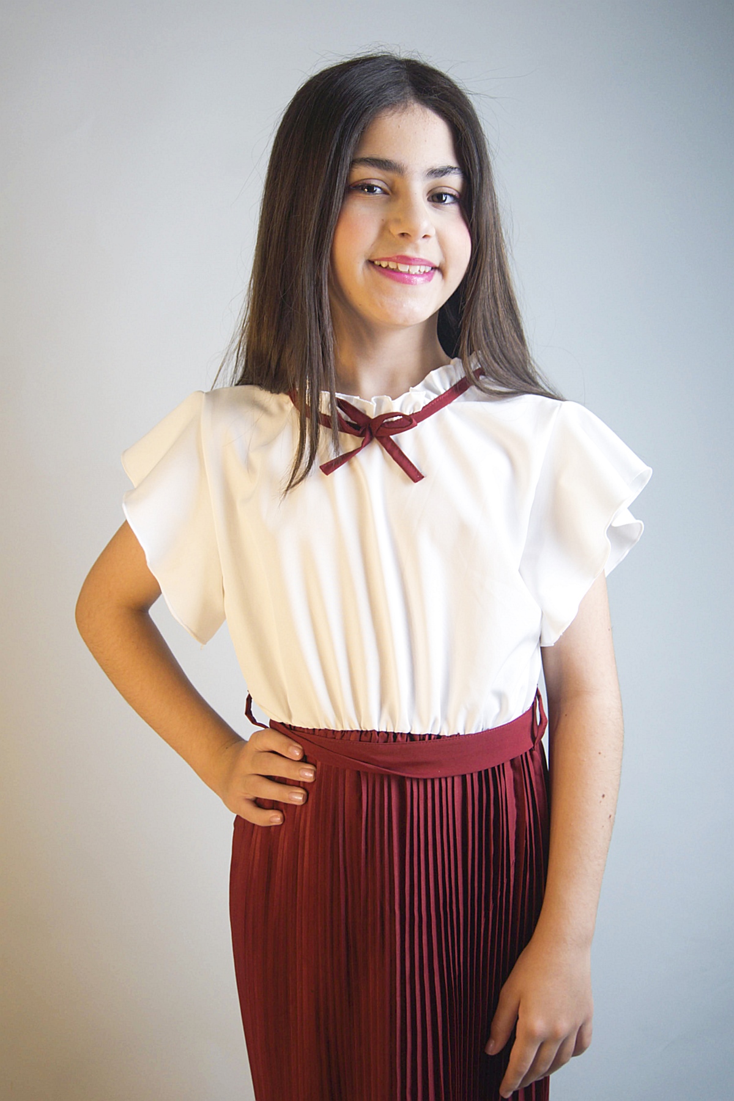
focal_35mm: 42
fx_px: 1284
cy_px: 550
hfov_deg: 31.9
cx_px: 367
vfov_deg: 46.4
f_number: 4.8
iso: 100
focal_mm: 28
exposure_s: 1/50
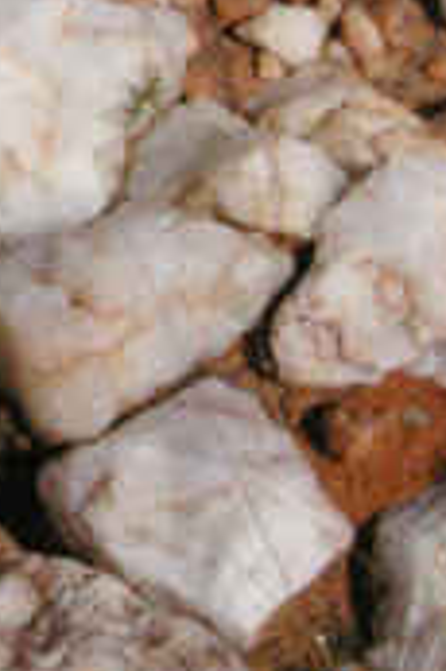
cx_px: -349
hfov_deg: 4.4
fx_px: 5716
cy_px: -287
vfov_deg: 6.6
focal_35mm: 307
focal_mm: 38
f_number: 22
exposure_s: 1/1500
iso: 3200
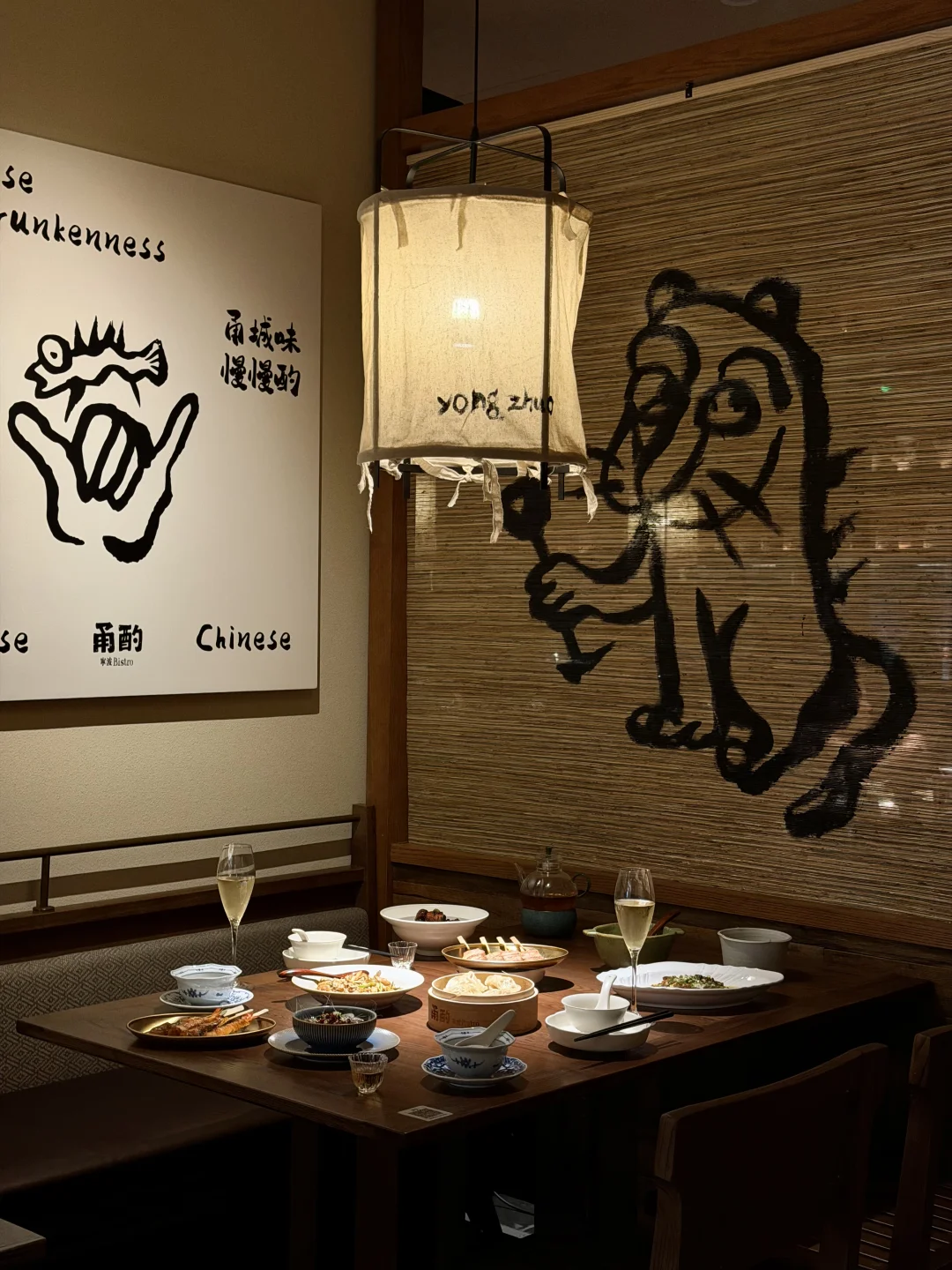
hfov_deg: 30.3
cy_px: 635
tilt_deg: -1.3
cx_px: 476
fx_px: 1760
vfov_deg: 39.7
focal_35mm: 48
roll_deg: -0.5
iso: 250
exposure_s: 1/59
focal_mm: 6.76
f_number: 1.78
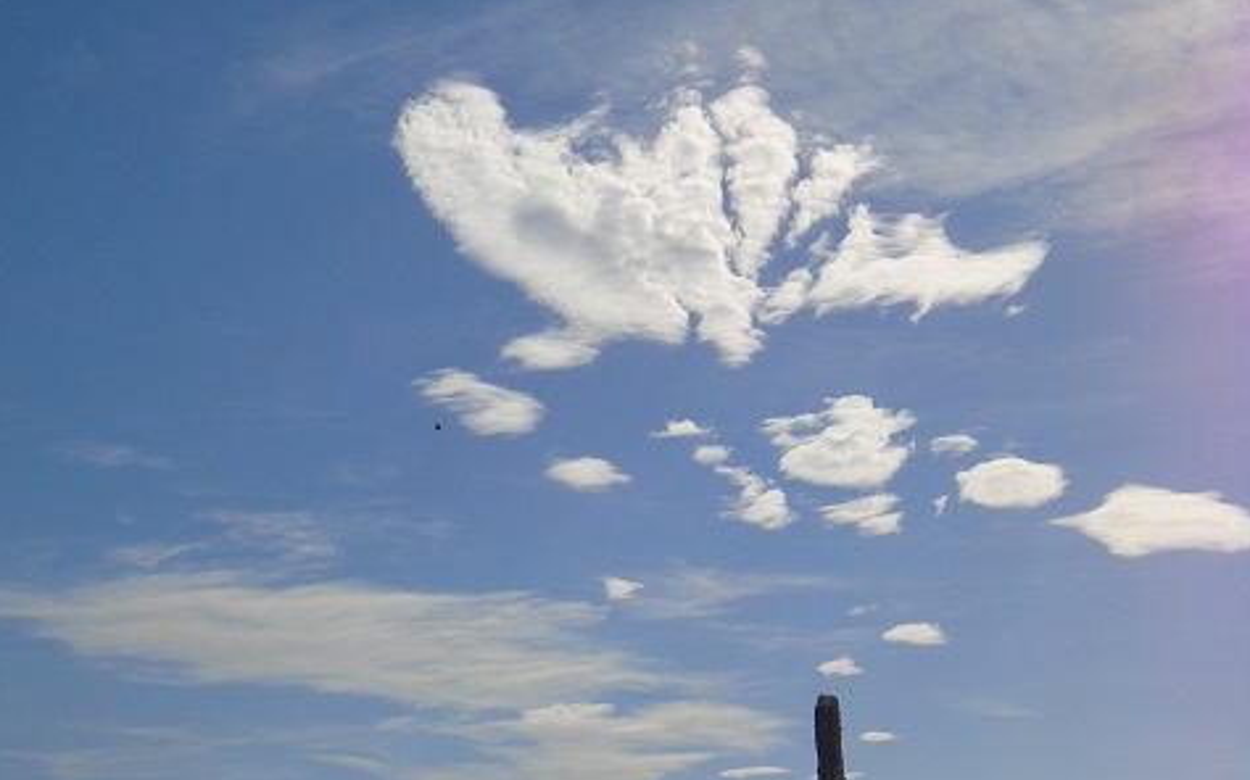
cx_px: 622
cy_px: 451
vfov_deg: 15.7
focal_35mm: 83
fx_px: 2827
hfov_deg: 24.9
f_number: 12.3
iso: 100
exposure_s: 1/500
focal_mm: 10.2
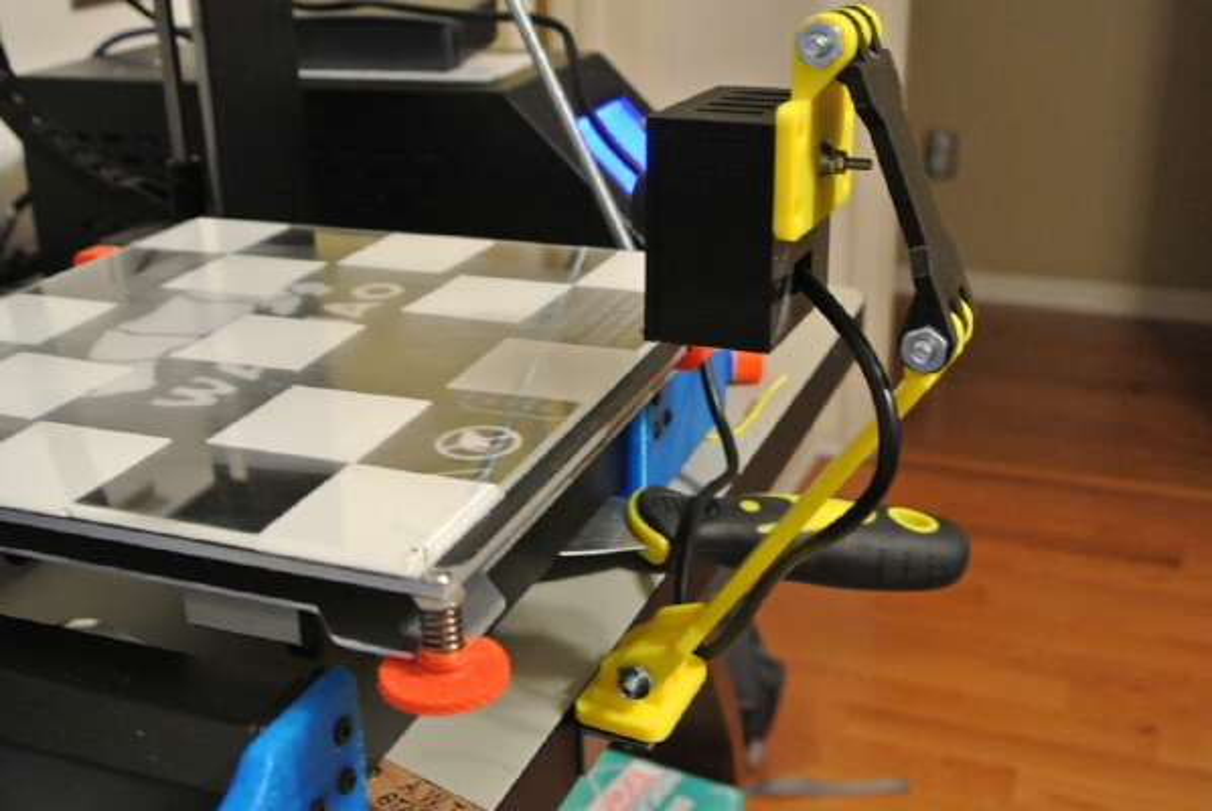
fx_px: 1483
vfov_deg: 30.6
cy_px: 406
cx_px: 606
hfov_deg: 44.5
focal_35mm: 44
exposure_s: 1/30
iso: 2000
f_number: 4.2
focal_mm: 16.3
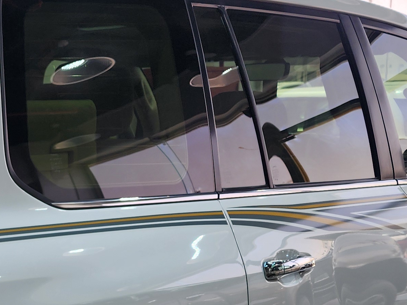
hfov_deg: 23.8
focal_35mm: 77
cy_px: 353
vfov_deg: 18.3
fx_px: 905
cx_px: -37
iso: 12
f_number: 1.8
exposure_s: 1/256
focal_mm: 6.4
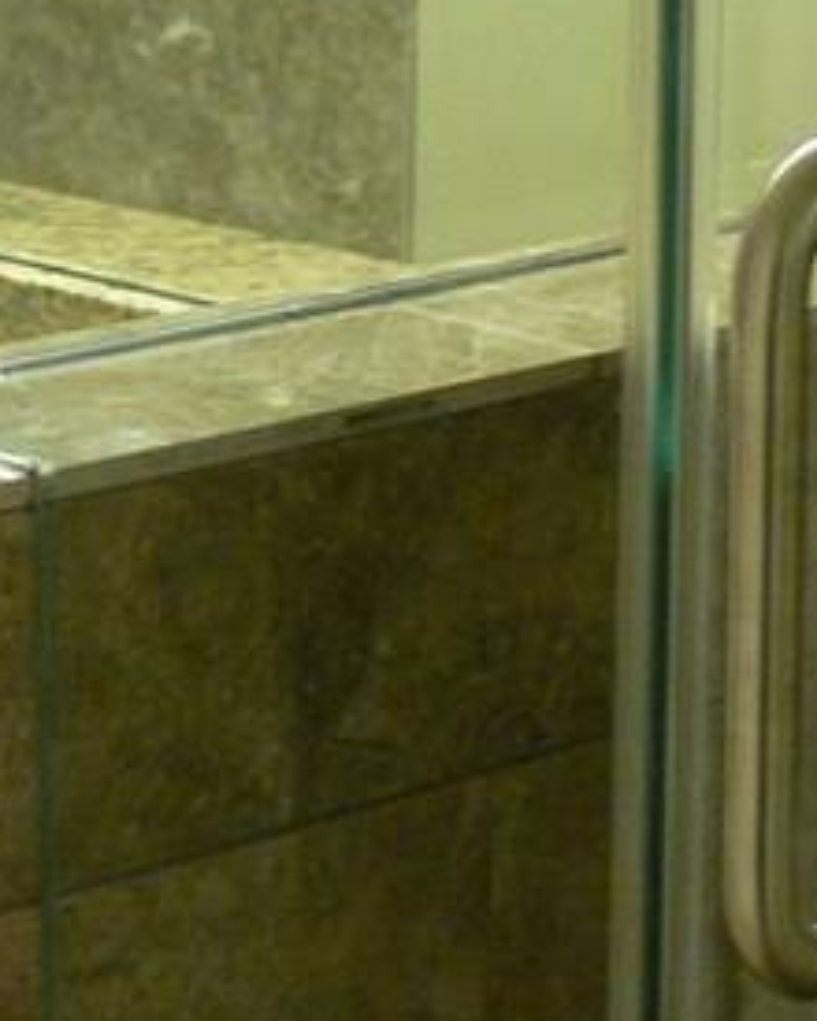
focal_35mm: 142
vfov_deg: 13.4
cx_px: 41
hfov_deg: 10.8
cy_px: 26
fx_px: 4292
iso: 200
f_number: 2.8
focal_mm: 8.1
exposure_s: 1/13
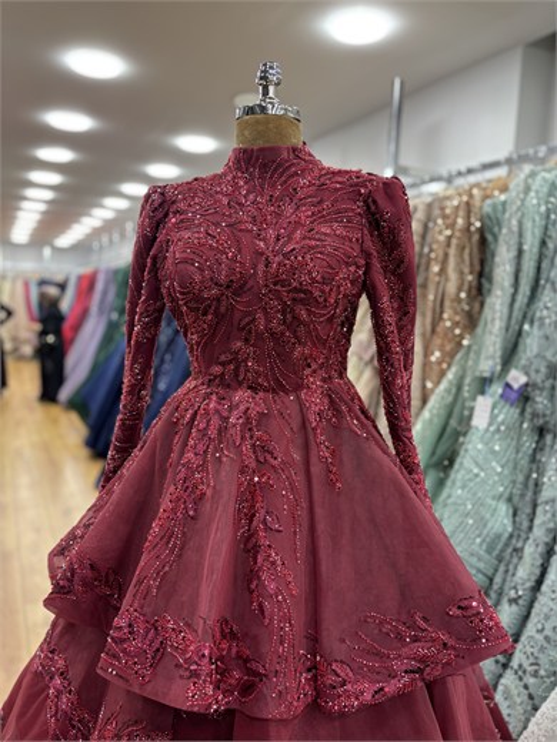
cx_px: 278
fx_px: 558
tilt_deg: -7.1
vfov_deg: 67.3
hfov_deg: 53.1
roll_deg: -3.1
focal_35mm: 26
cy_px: 371
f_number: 1.6
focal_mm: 5.96
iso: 125
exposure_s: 1/100
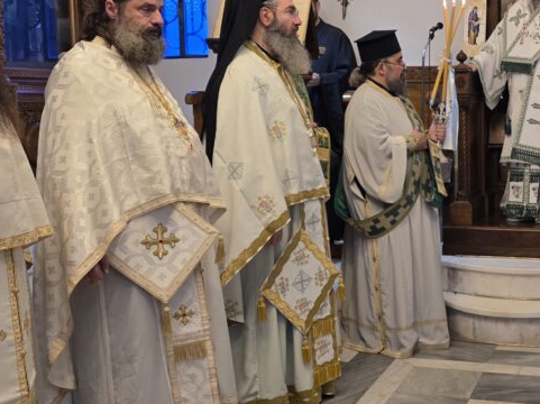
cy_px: 166
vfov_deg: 29.6
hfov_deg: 37.2
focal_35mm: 49
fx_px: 764
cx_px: 454
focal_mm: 6.3
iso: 250
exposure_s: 1/100
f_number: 1.7
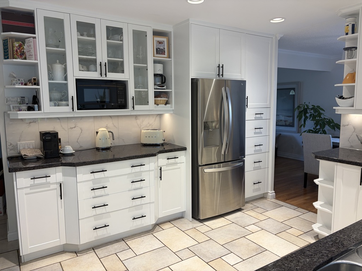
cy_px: 136
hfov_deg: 67.3
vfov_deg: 53.1
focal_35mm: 26
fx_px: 272
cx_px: 181
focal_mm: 5.96
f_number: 1.6
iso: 80
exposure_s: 1/120
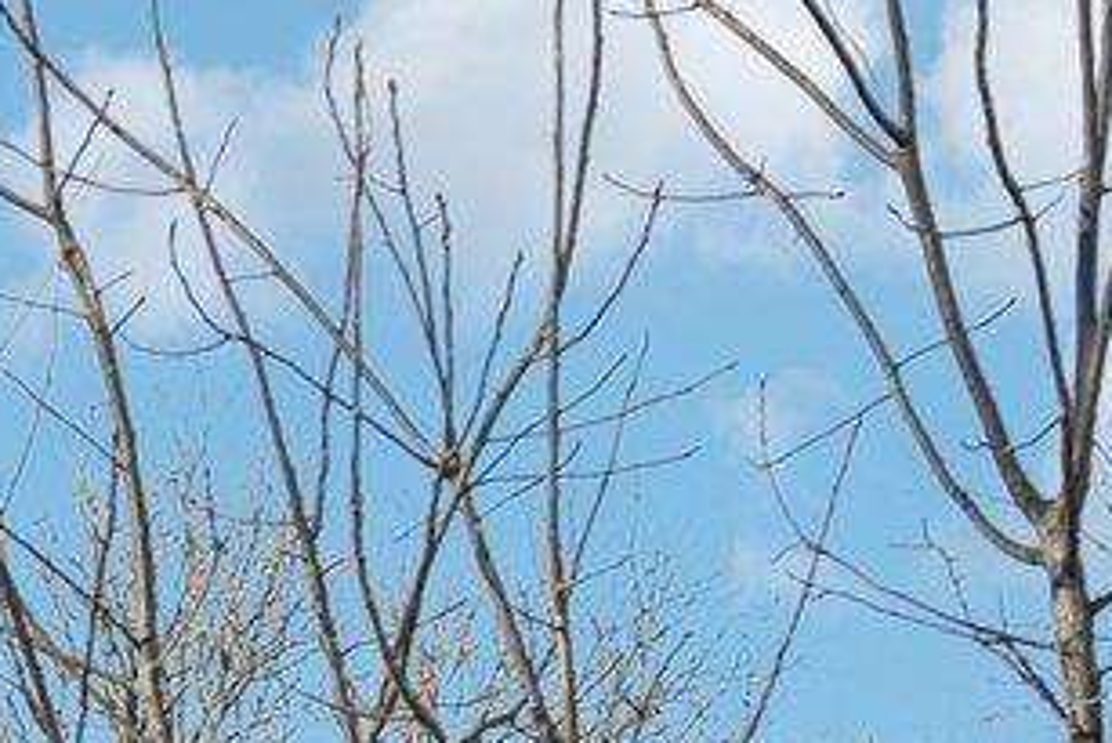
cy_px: 1600
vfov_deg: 6.6
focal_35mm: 200
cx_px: -1116
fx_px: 6180
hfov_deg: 9.6
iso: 800
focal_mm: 30
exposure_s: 1/5000
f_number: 4
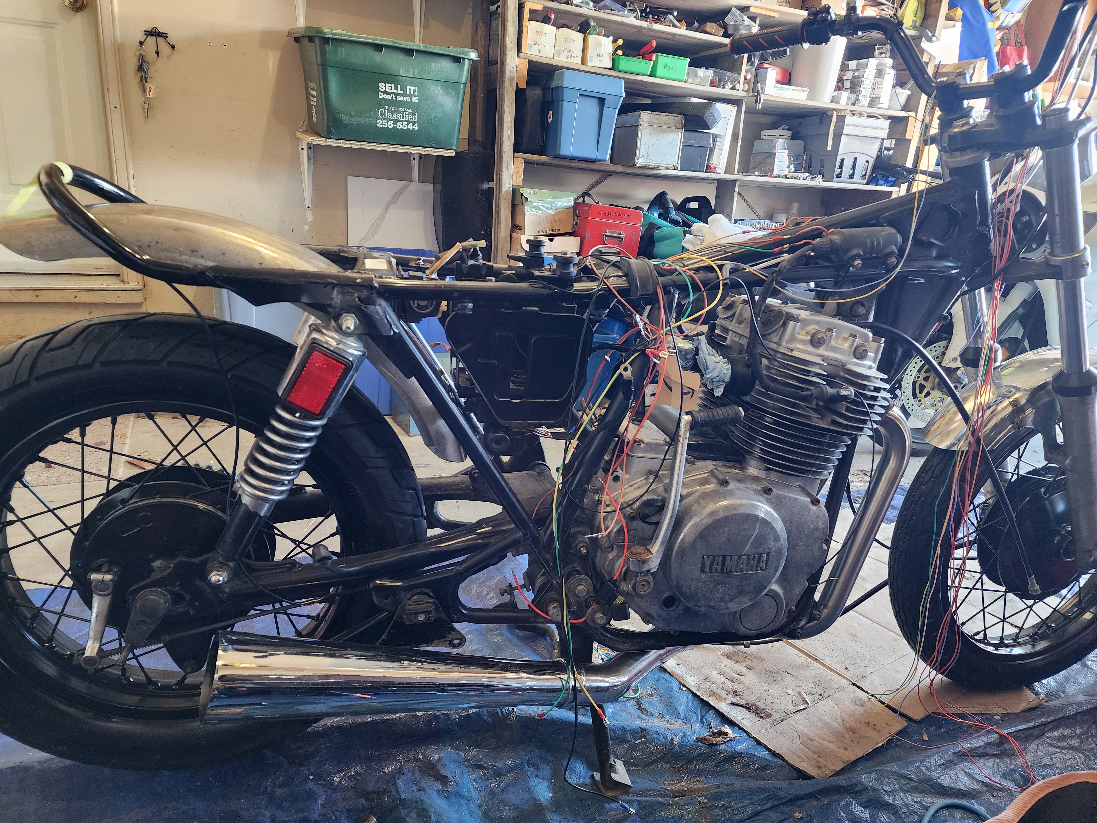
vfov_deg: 58.9
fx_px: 729
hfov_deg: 73.9
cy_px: 412
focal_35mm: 23
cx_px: 548
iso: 640
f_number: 1.8
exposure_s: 1/60
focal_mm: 6.4
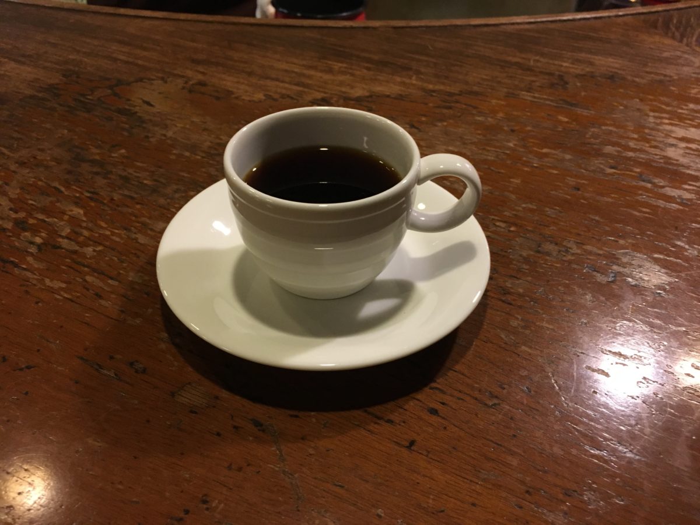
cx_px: 350
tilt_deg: -40.9
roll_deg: -1.2
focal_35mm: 29
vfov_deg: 48.2
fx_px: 586
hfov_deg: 61.7
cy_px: 262
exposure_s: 1/30
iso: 160
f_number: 2.2
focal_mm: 4.15
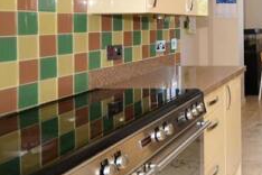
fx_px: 306
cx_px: 312
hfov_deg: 36.3
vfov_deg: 30.7
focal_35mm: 42
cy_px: 24
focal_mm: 10
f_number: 5
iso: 200
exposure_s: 1/50
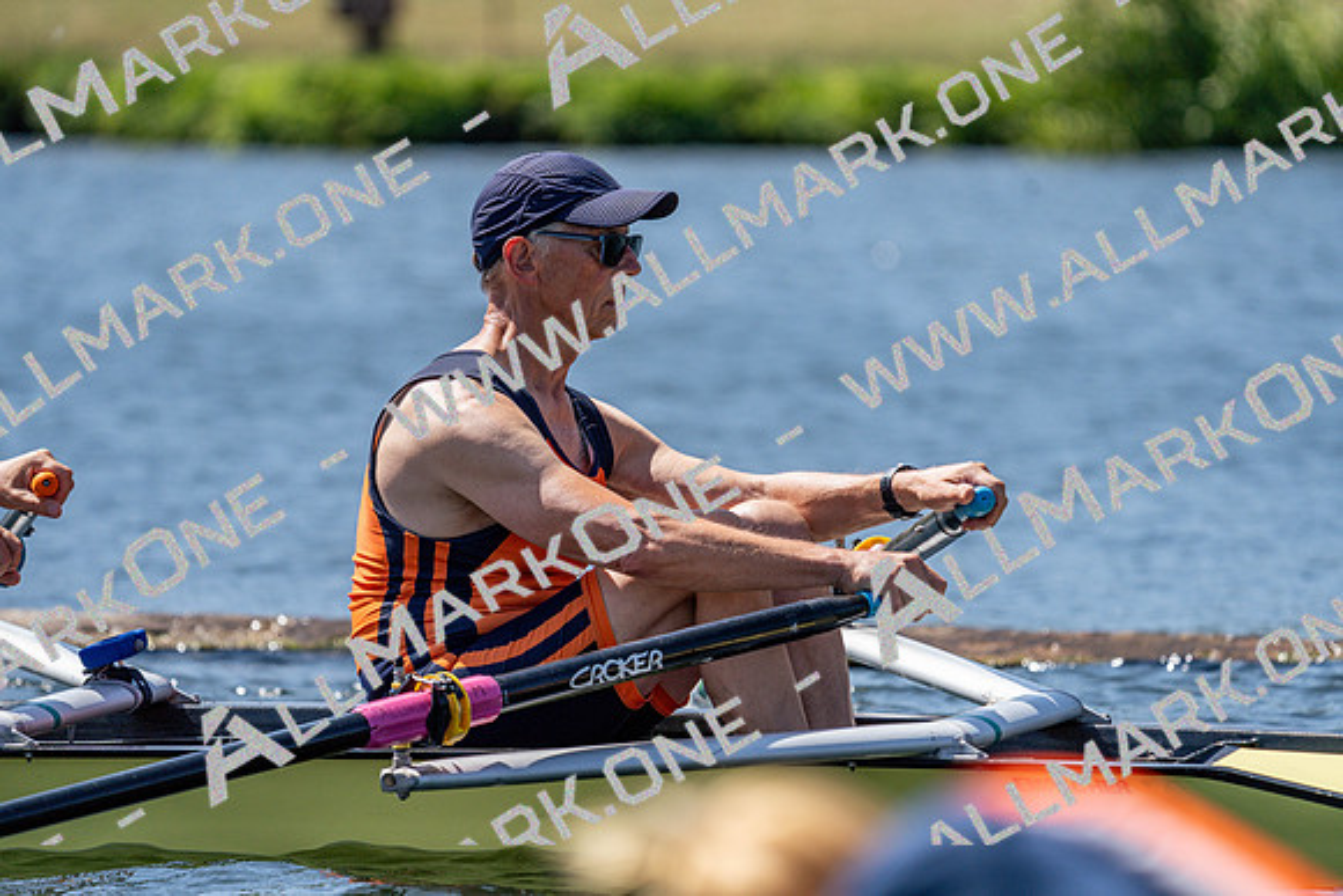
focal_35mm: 411
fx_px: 15335
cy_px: 448
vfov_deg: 3.3
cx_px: 672
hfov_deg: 5.0
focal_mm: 411
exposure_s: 1/2000
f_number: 6.3
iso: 320
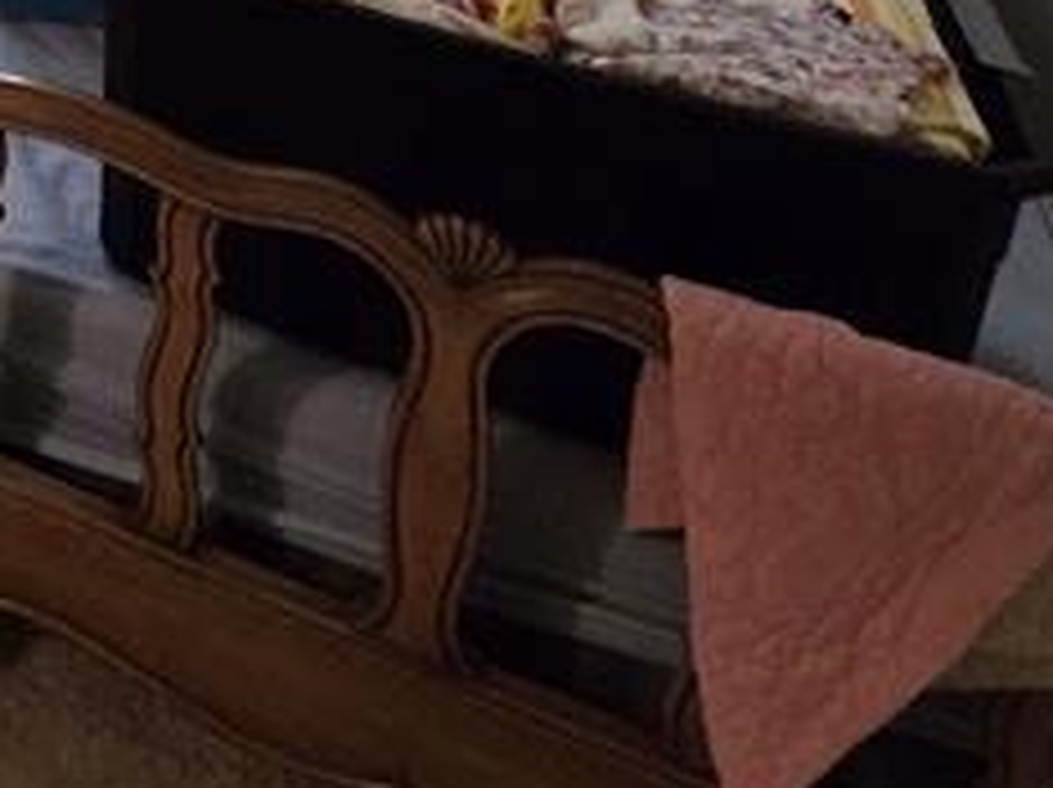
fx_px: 1732
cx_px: -652
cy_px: -770
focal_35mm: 57
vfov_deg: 18.0
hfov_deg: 23.9
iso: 250
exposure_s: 1/60
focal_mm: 2.2
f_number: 2.2
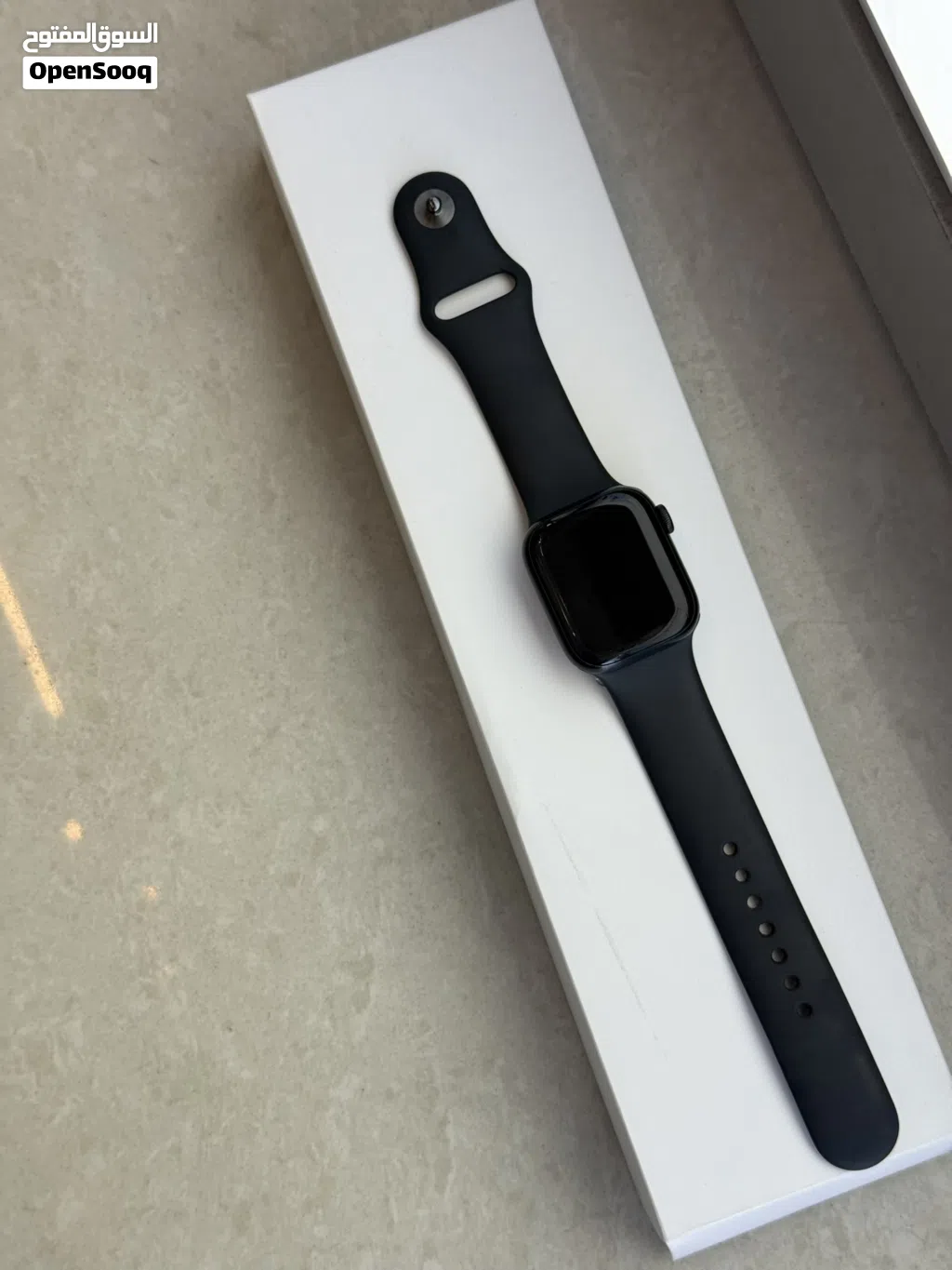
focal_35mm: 48
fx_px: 1760
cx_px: 476
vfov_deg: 39.7
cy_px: 635
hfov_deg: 30.3
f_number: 1.78
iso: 100
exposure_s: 1/409
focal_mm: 6.76
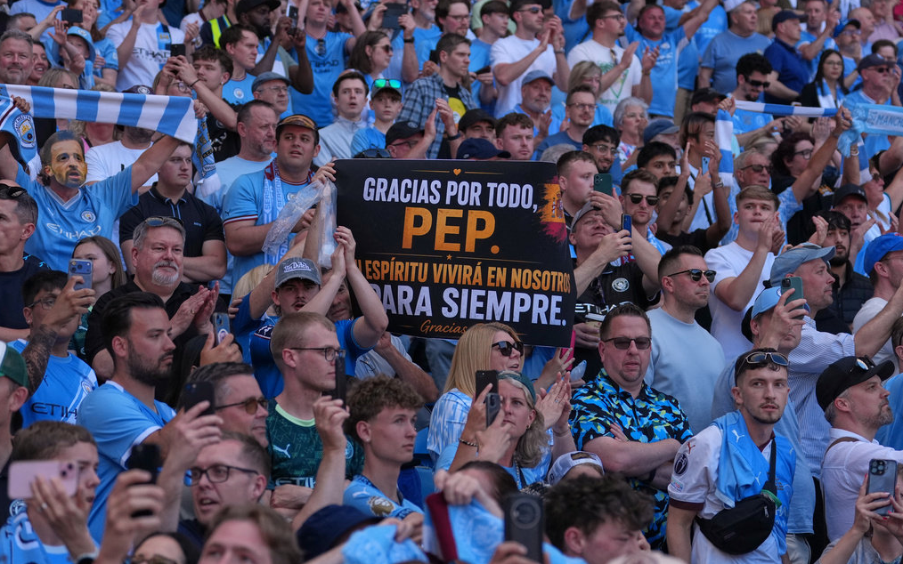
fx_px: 2658
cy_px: 271
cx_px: 453
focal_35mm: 108
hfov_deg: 19.3
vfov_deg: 12.1
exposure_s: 1/2000
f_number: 2.8
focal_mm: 70
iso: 640
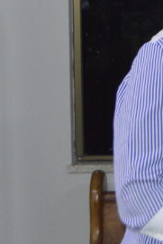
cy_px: 0
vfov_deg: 12.0
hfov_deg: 7.7
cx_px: 334
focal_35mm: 170
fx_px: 1153
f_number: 4.5
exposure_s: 1/60
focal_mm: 30
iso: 2200
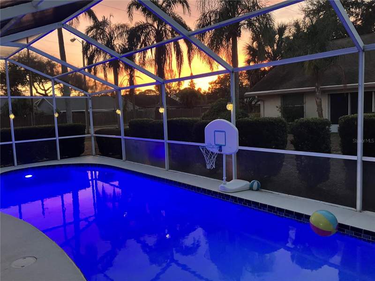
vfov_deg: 49.7
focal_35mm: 28
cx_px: 188
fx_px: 303
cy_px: 140
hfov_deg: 63.4
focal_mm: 3.99
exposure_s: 1/30
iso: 640
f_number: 1.8
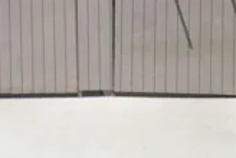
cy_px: -158
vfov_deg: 9.1
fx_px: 939
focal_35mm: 143
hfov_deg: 13.9
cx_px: -50
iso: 100
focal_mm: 10.26
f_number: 3.5
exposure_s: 1/30
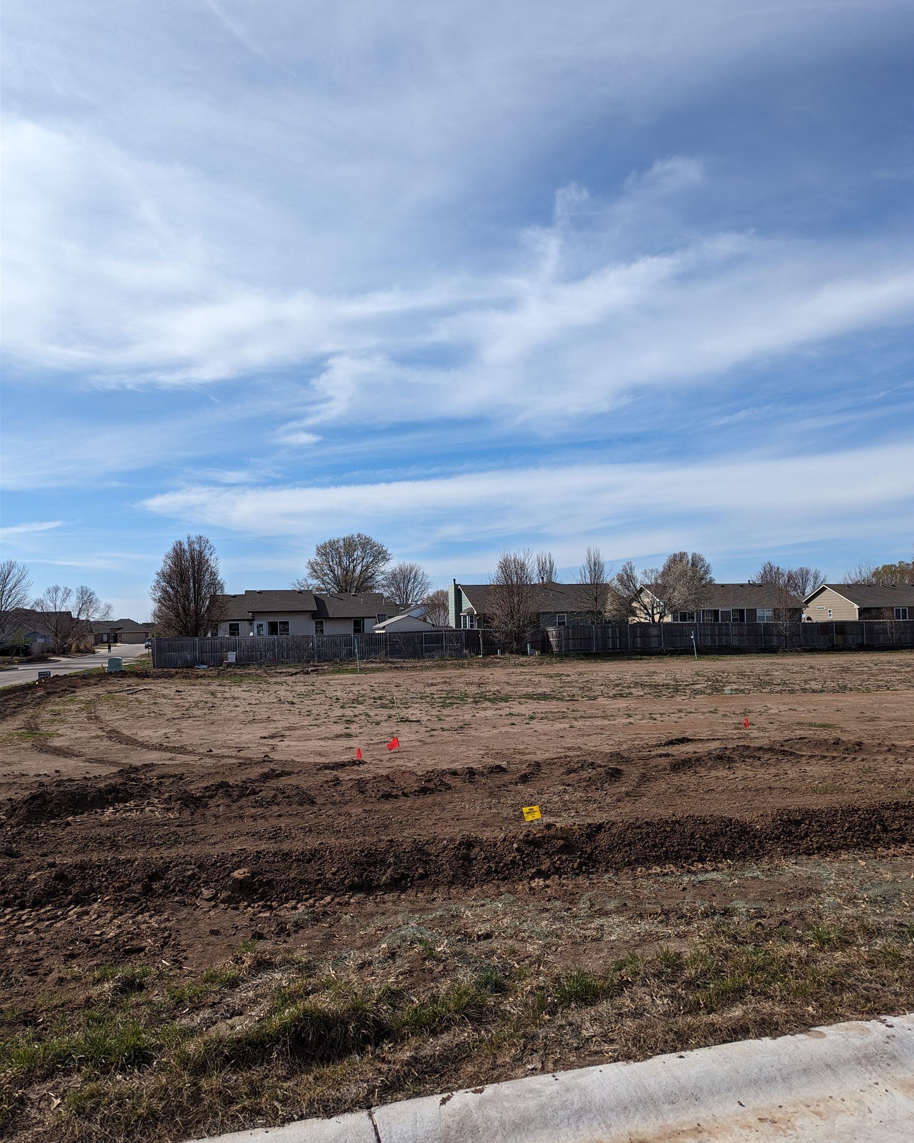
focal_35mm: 25
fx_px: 846
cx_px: 458
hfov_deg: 56.8
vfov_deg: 68.1
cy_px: 603
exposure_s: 1/2762
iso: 47
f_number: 1.85
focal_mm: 6.81
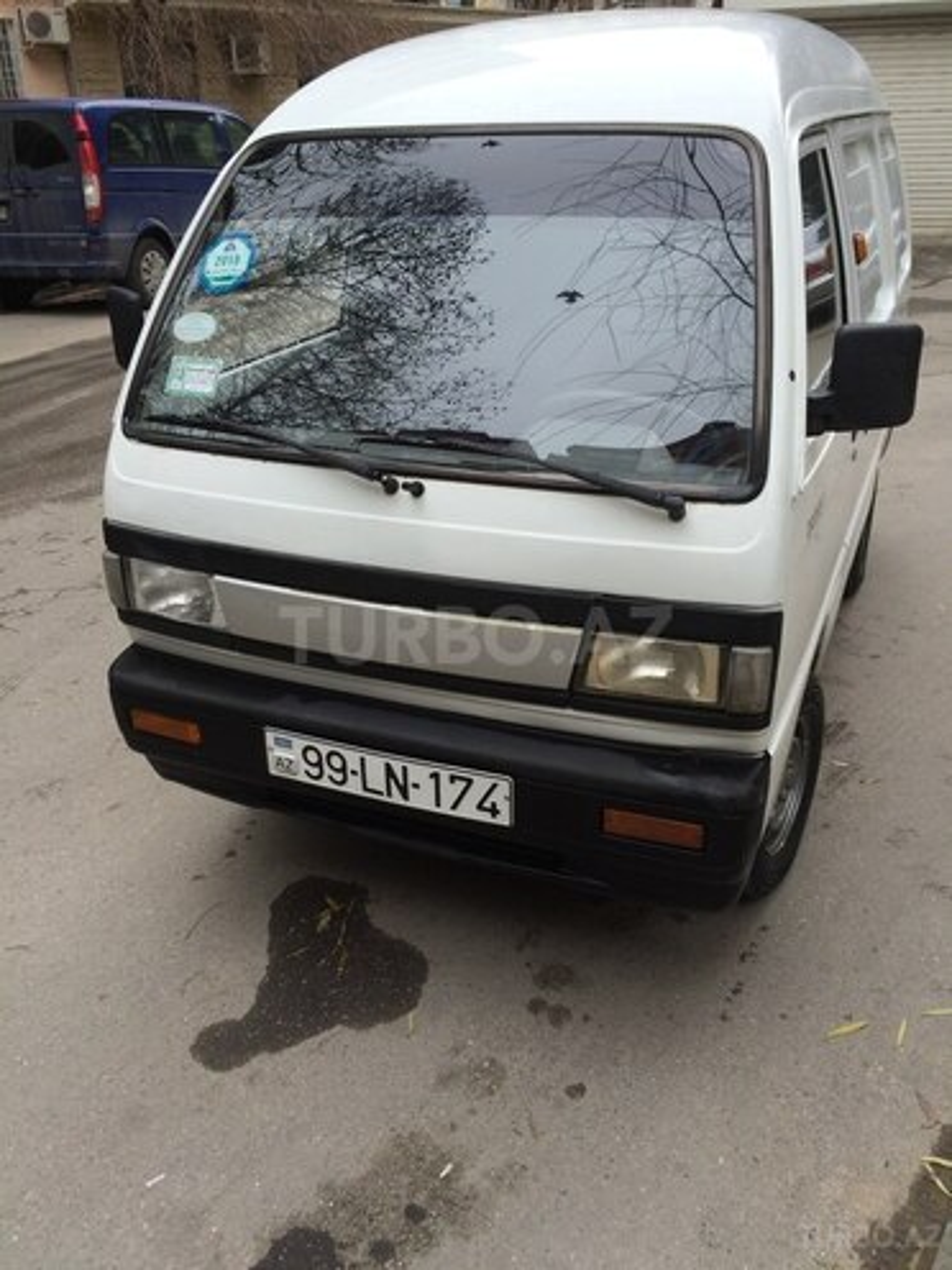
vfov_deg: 61.7
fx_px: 1063
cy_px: 635
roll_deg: +2.6
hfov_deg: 48.2
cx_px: 476
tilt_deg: -26.7
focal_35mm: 29
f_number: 2.2
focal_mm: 4.15
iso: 32
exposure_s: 1/318
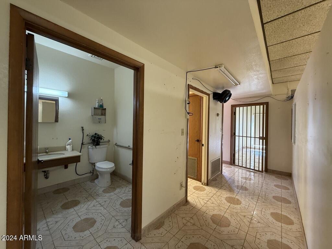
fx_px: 134
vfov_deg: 85.7
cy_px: 124
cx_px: 166
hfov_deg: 102.1
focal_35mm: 14
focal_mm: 2.22
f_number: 2.2
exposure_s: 1/60
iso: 250
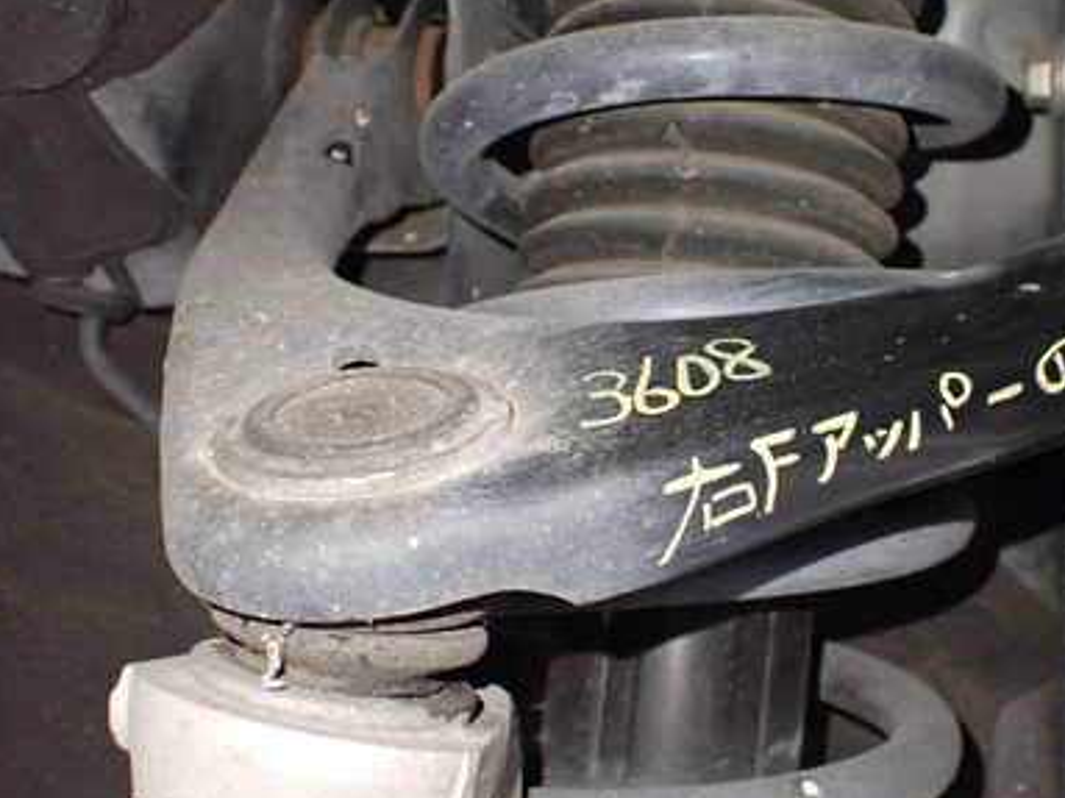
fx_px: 1446
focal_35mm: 47
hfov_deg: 40.1
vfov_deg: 30.9
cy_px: 392
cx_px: 673
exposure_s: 1/30
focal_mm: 5.4
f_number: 2.3
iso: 1000
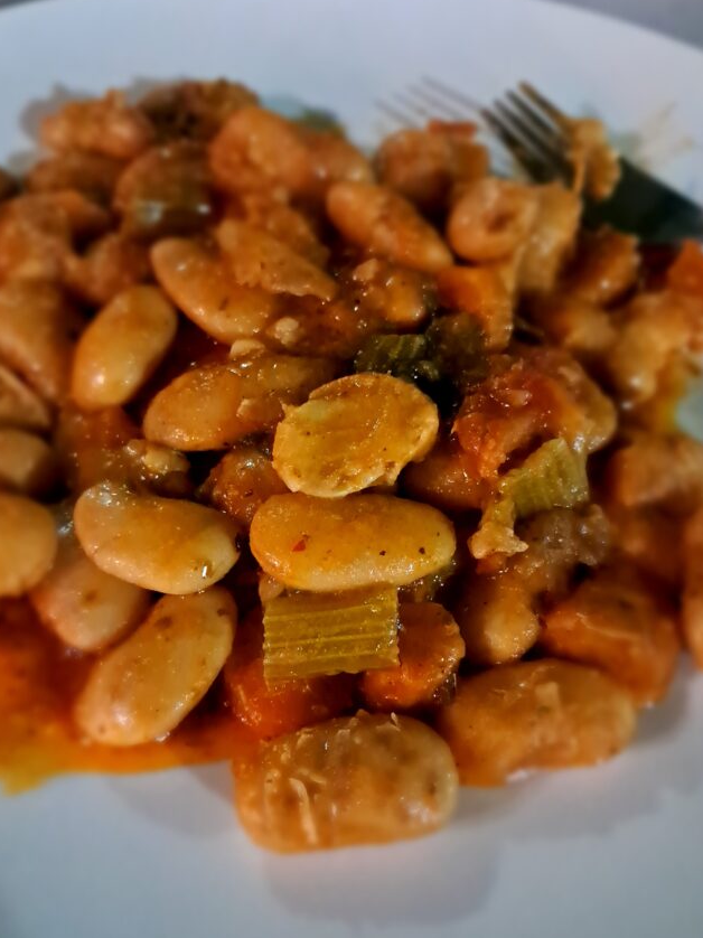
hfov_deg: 42.9
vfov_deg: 55.2
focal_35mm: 33
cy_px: 522
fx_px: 894
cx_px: 334
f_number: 1.8
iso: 1600
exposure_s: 1/20
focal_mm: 4
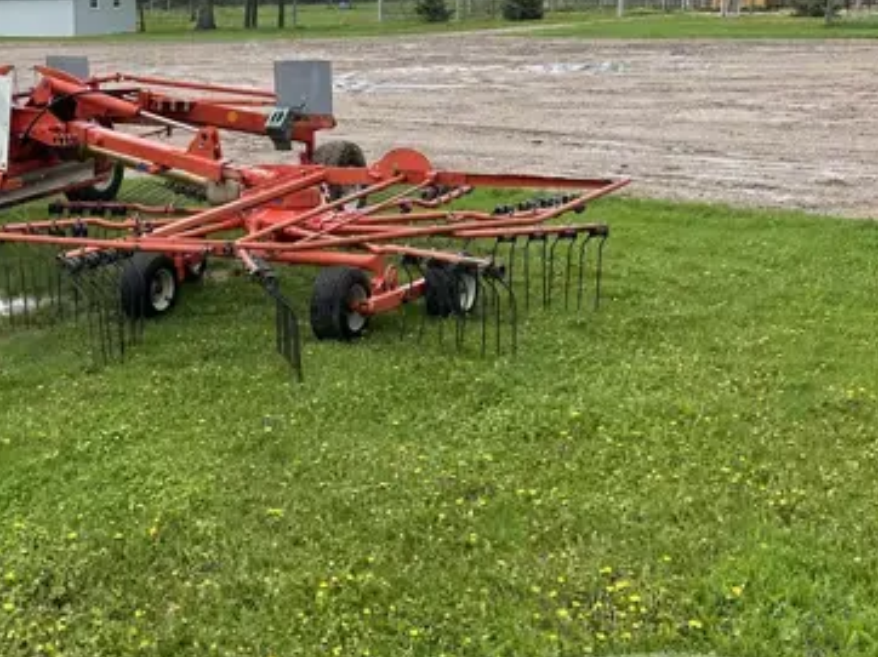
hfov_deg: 39.0
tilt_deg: -12.6
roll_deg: +1.3
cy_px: 238
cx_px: 126
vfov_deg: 31.3
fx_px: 1166
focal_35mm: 46
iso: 50
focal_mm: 5.7
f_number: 1.5
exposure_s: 1/1344
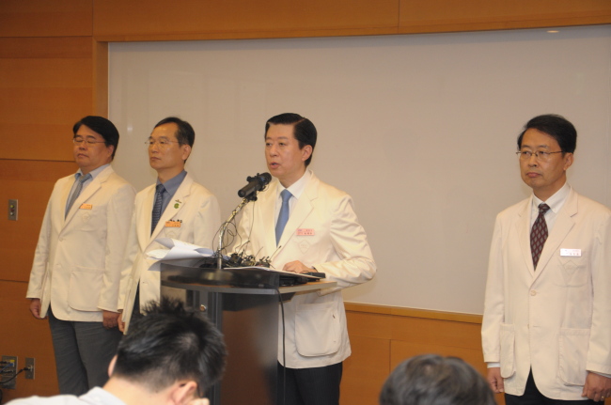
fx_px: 1576
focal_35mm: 93
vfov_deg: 14.7
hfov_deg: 21.9
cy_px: 202
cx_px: 306
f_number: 5.3
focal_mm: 62
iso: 800
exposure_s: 1/60
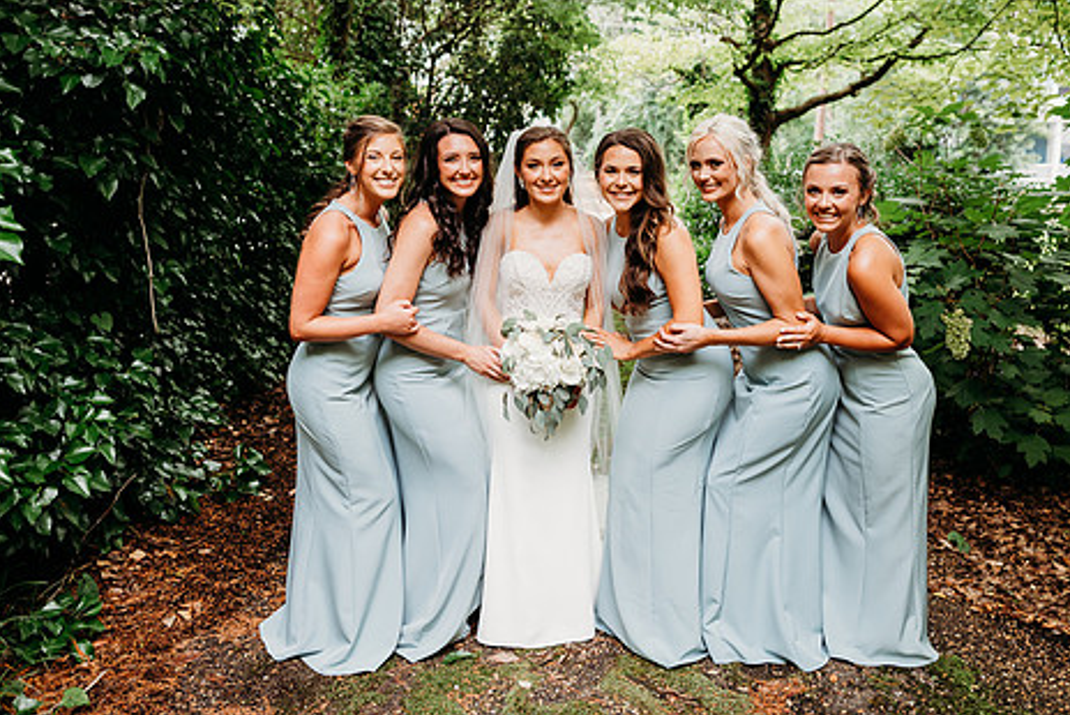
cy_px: 294
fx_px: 892
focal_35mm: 30
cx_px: 567
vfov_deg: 43.5
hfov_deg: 61.8
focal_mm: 24
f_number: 2.5
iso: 160
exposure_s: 1/160
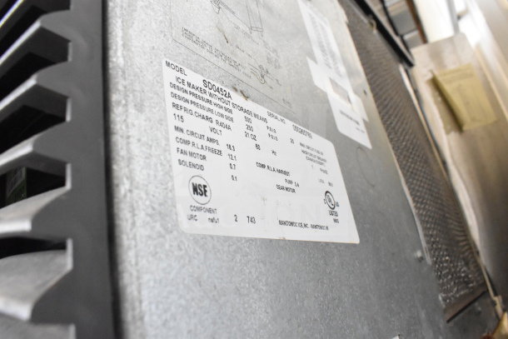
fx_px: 381
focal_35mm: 27
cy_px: 170
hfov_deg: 67.4
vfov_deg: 48.0
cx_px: 254
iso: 6400
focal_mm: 18
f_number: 8
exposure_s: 1/250
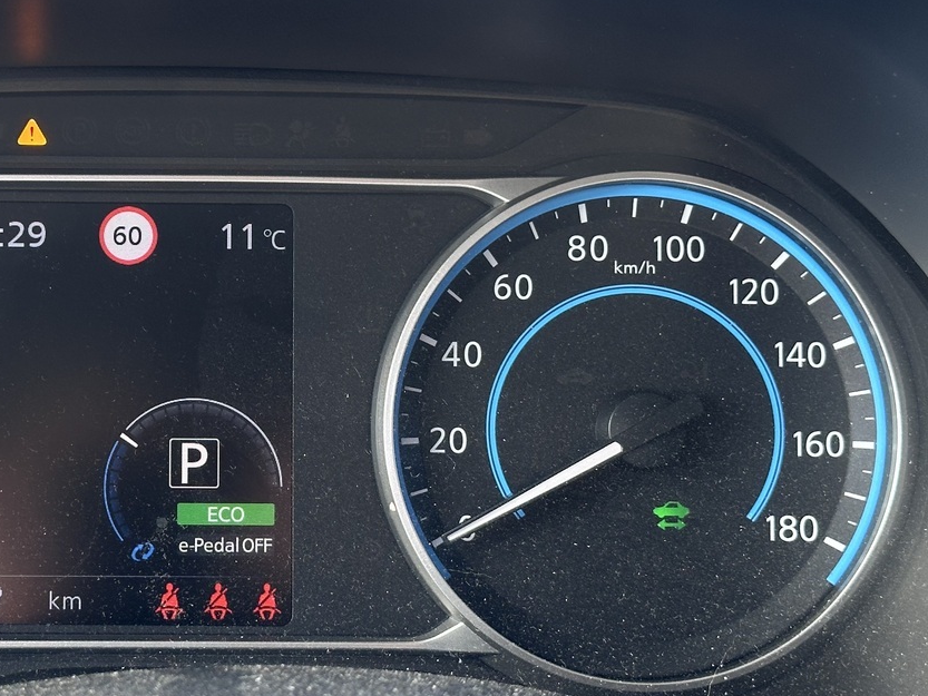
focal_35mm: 83
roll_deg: -1.3
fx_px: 2225
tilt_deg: -24.2
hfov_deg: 23.2
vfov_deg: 17.8
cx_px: 199
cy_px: 355
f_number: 1.78
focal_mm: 6.86
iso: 80
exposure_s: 1/112
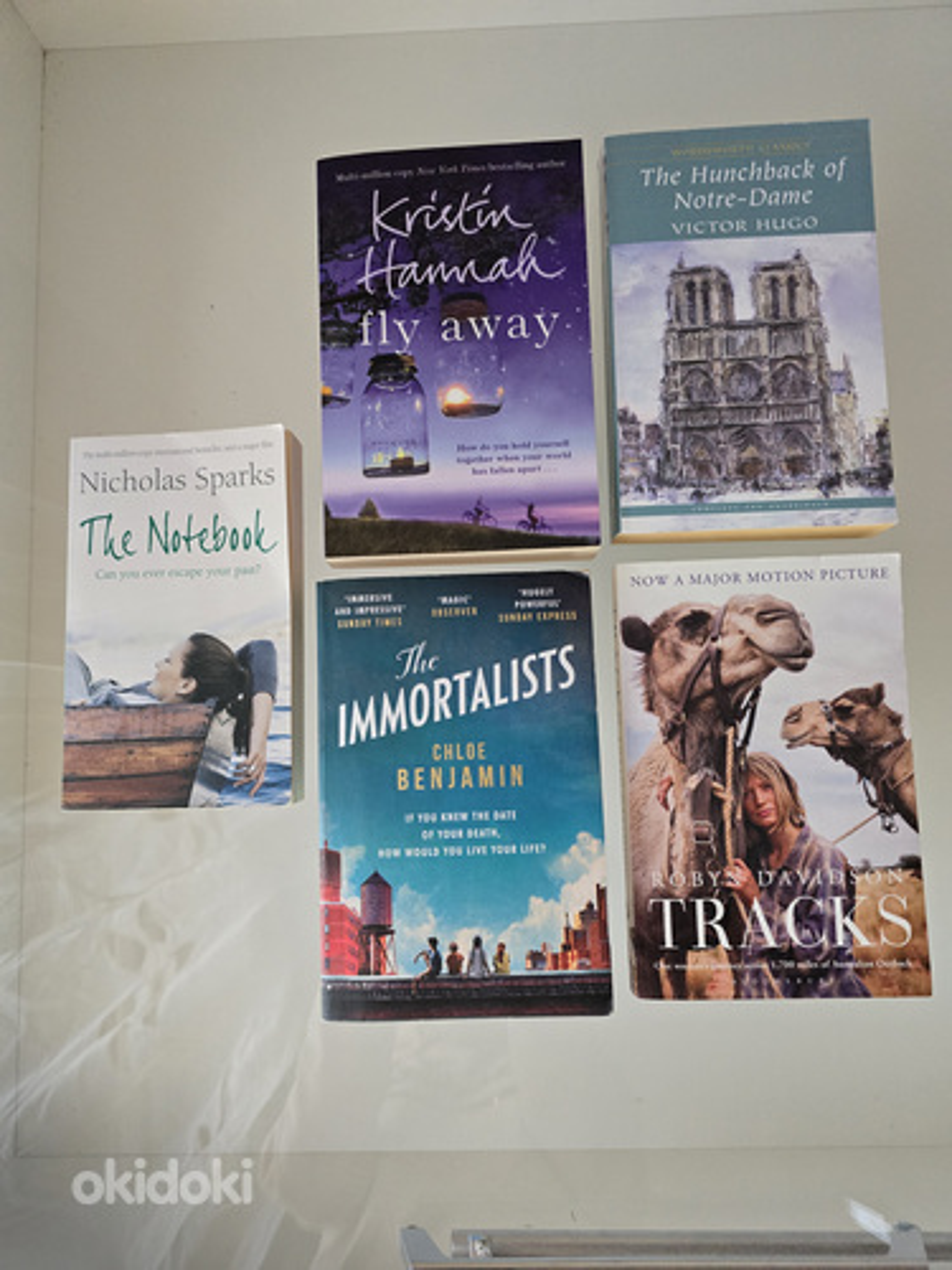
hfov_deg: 58.9
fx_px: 843
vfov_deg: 73.9
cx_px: 476
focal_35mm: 23
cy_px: 635
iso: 500
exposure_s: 1/120
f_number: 1.7
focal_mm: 6.3
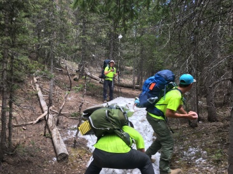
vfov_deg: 48.2
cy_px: 87
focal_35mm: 29
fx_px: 195
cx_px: 116
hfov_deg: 61.7
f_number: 2.2
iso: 25
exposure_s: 1/134
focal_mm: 4.15
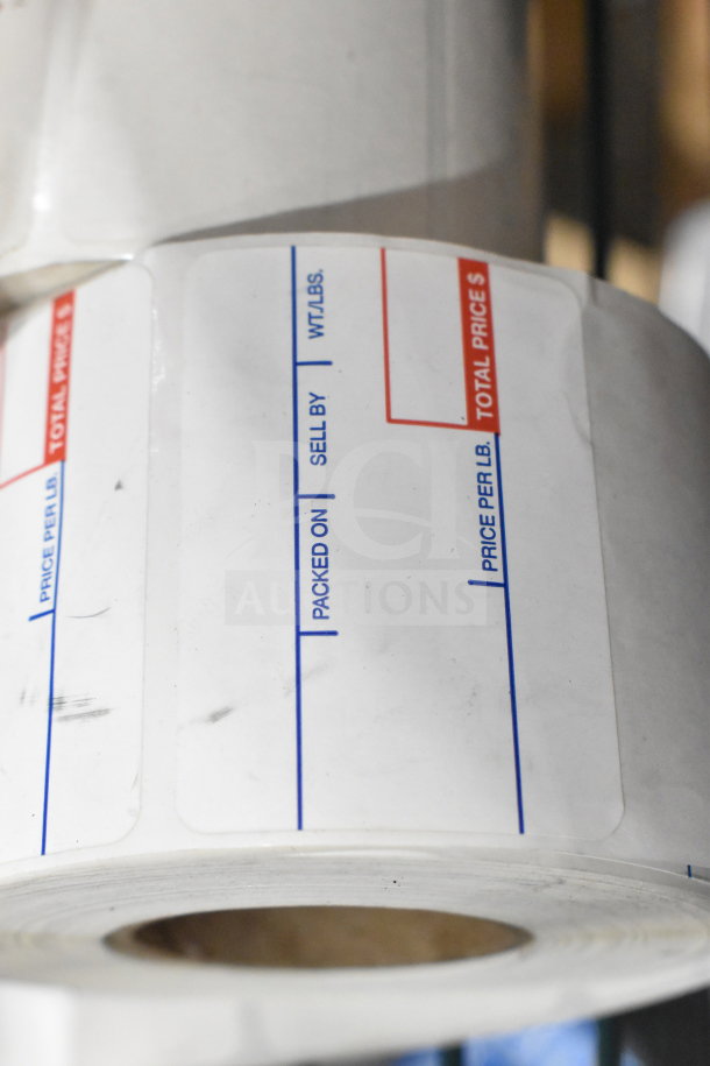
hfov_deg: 23.8
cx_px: 355
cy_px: 533
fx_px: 1686
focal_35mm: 57
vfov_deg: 35.1
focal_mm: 38
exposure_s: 1/320
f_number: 9
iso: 6400
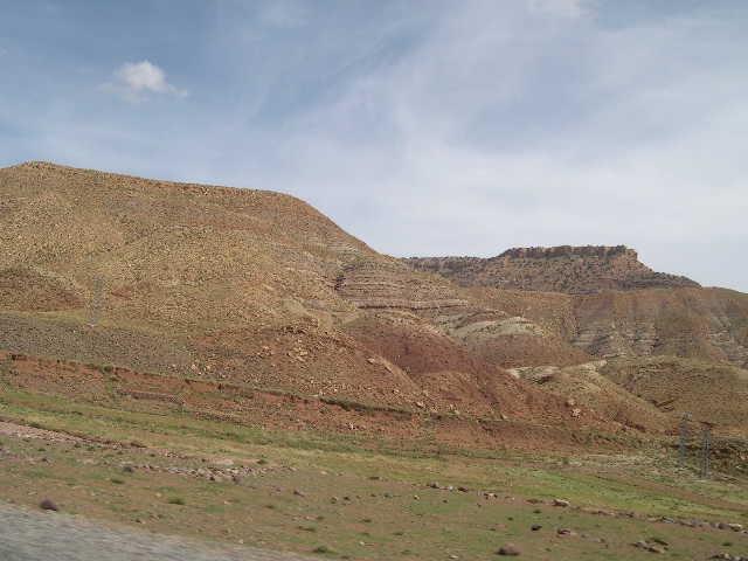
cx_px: 374
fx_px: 821
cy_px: 280
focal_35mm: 38
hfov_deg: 49.0
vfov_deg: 37.7
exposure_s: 1/266
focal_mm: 8
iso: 100
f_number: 7.6
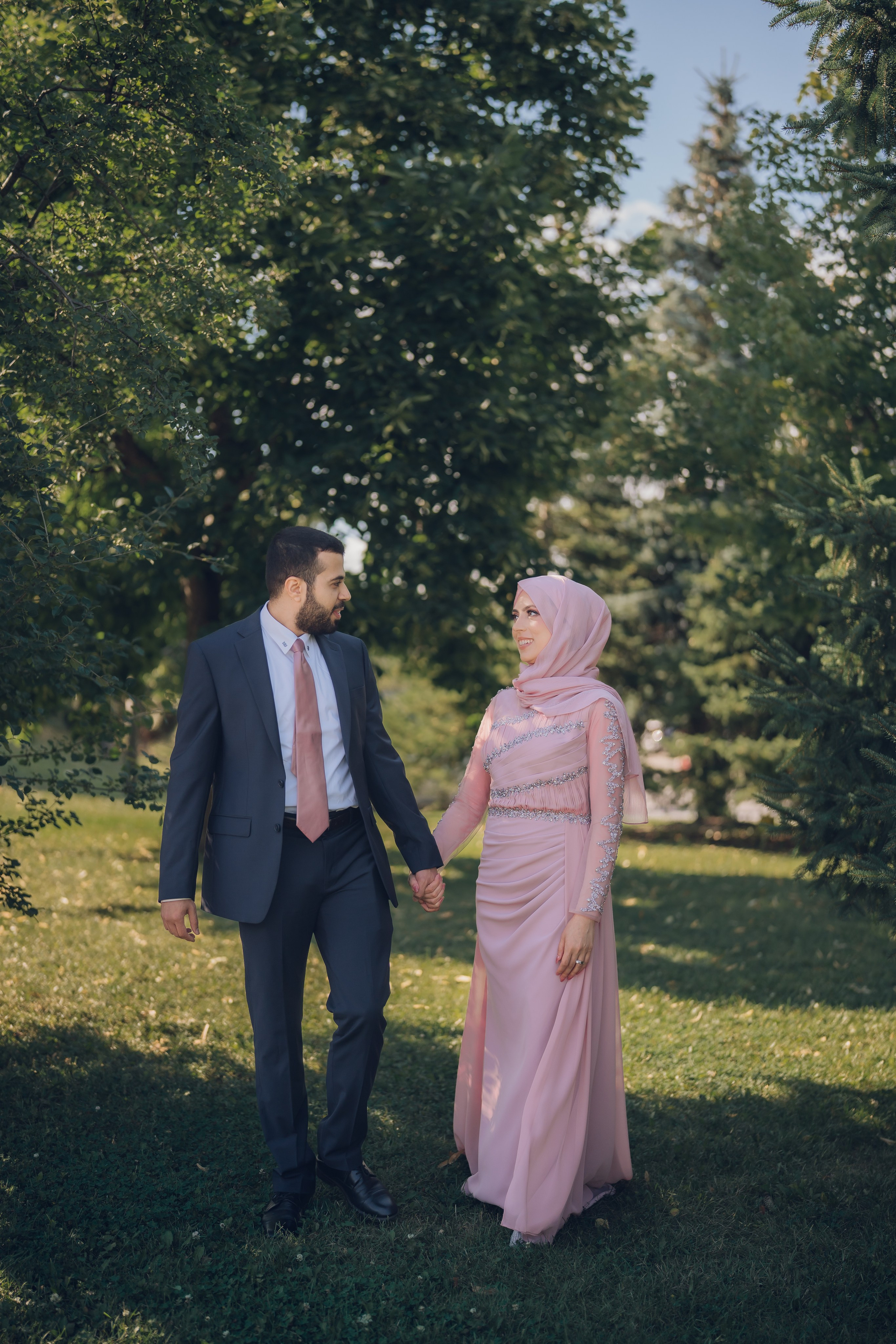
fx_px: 1867
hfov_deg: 27.0
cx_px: 448
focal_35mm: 50
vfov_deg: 39.6
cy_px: 672
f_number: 1.4
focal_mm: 50
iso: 125
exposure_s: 1/1600
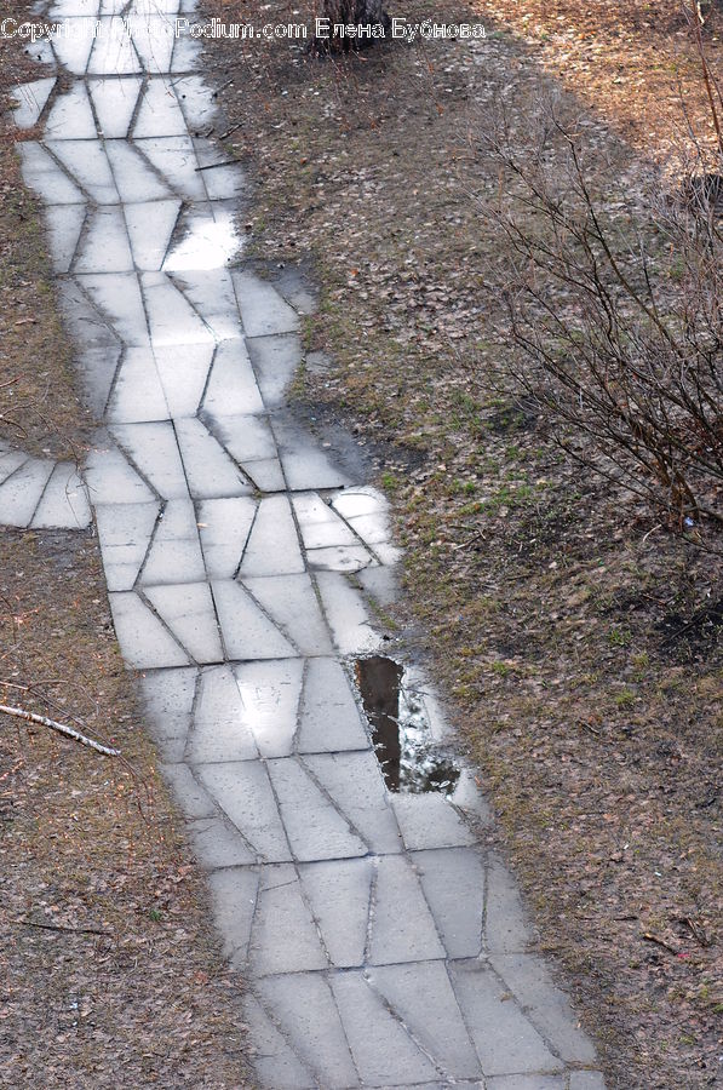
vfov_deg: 10.2
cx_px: 362
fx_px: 6121
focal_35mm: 202
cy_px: 545
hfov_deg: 6.8
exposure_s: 1/80
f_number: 3.5
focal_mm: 135
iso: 250
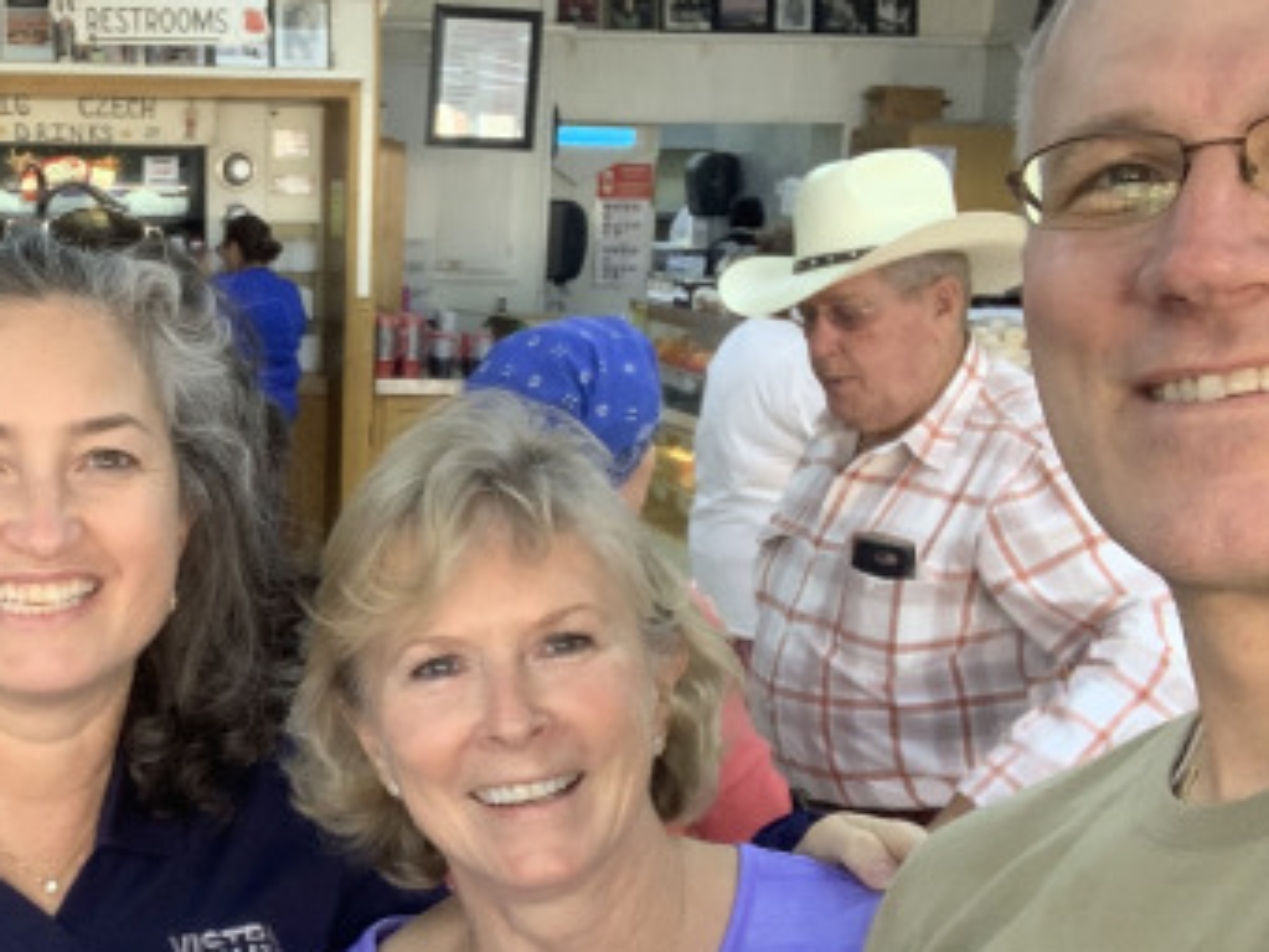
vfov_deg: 24.3
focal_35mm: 60
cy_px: 617
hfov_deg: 31.3
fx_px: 2200
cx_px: 249
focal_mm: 2.87
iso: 100
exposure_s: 1/60
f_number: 2.2
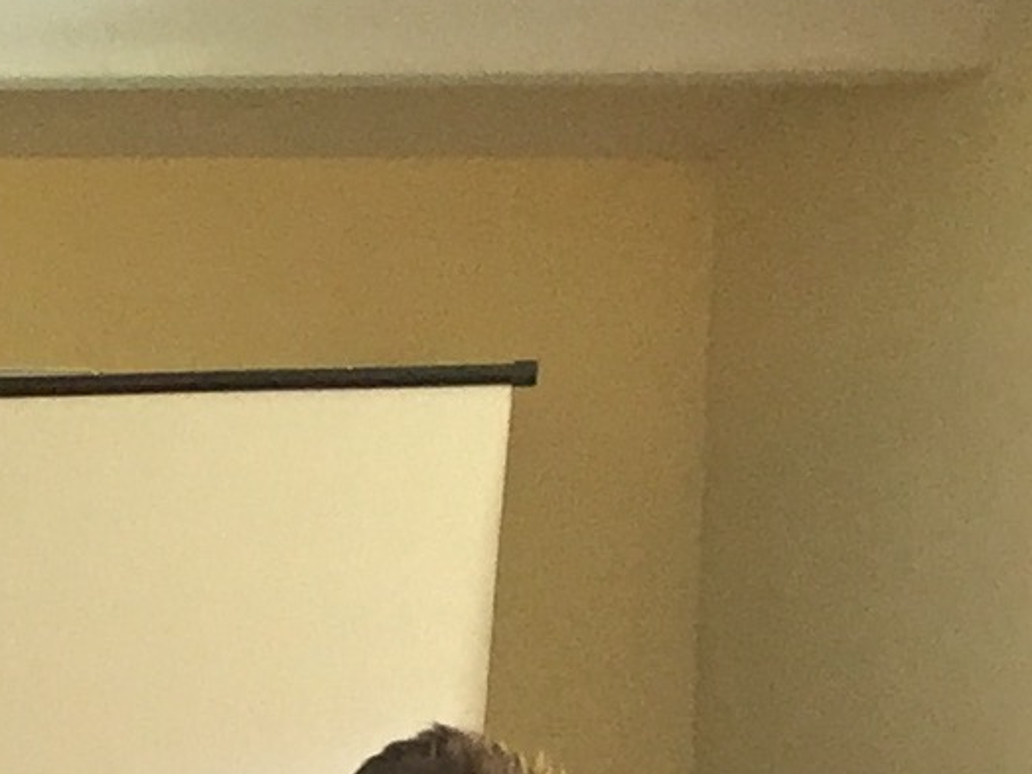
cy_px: 1822
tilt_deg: -5.9
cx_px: -1079
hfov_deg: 10.1
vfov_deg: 7.7
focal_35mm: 181
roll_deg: +0.2
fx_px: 5395
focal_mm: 4.15
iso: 250
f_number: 2.2
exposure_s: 1/25
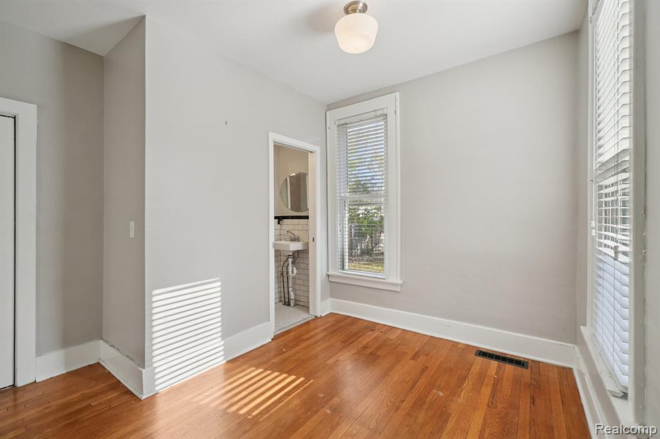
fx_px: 275
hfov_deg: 100.4
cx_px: 330
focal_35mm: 15
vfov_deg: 77.3
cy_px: 220
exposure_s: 1/30
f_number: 8
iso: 200
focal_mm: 10
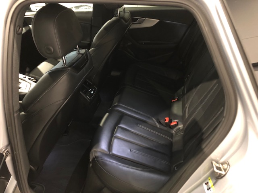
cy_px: 96
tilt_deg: -36.0
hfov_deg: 63.4
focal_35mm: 28
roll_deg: +3.9
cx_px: 129
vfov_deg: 49.7
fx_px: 209
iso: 125
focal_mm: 3.99
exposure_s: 1/4
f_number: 1.8
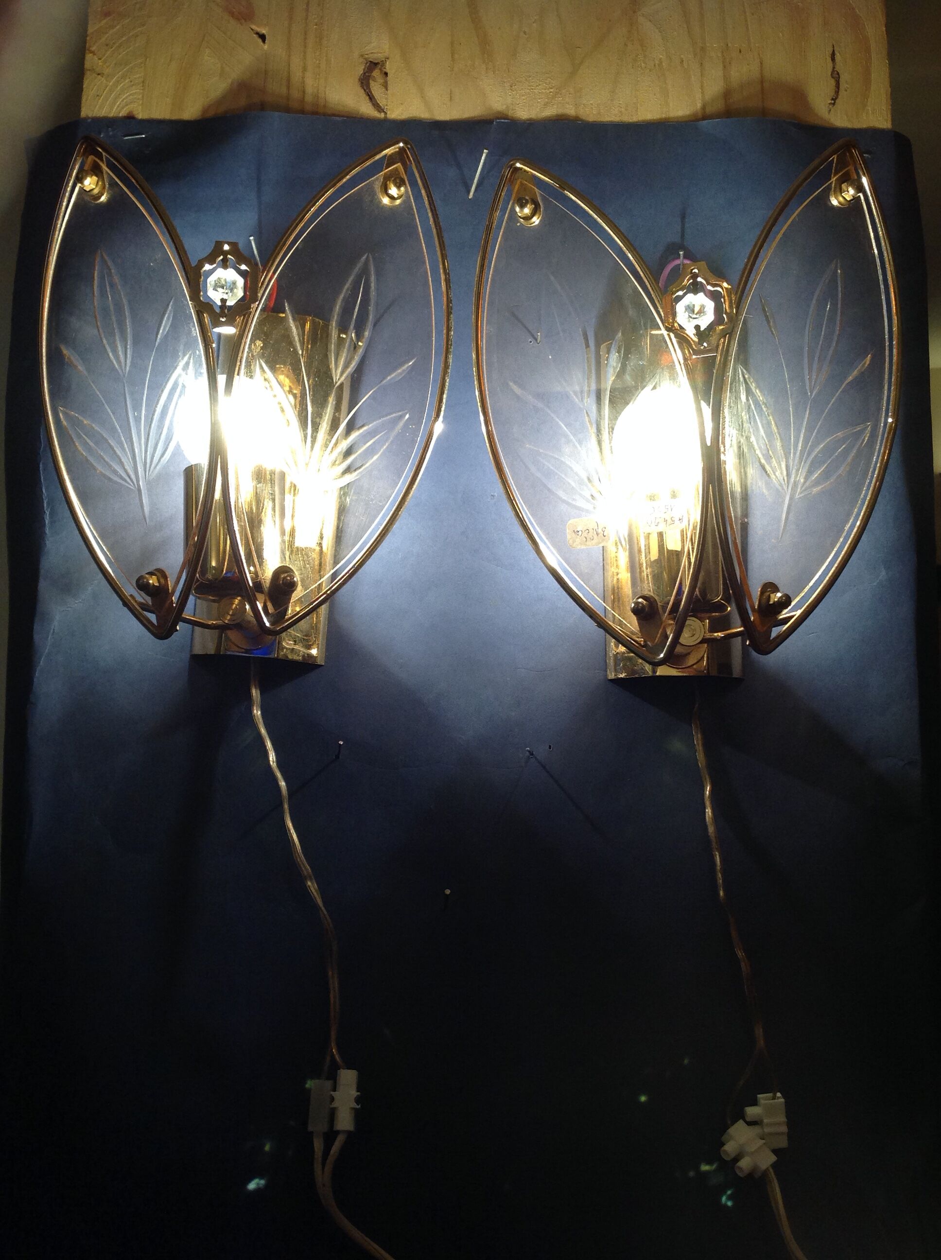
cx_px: 470
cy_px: 630
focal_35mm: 35
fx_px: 1272
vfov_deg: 52.7
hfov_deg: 40.6
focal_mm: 4.28
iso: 100
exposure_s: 1/120
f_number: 2.4
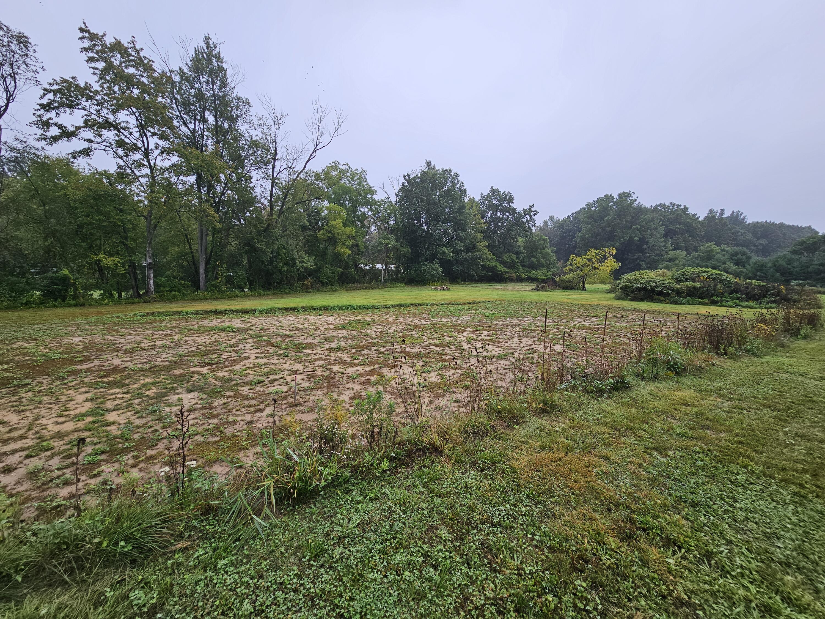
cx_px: 412
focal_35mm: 13
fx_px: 310
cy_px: 310
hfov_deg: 106.2
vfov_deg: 89.9
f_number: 2.2
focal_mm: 2.2
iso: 50
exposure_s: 1/162
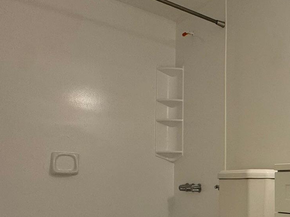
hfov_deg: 38.6
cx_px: 327
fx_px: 327
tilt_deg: -0.2
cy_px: 165
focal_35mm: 39
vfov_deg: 35.9
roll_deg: -0.2
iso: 125
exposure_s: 1/120
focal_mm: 2.22
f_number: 2.2
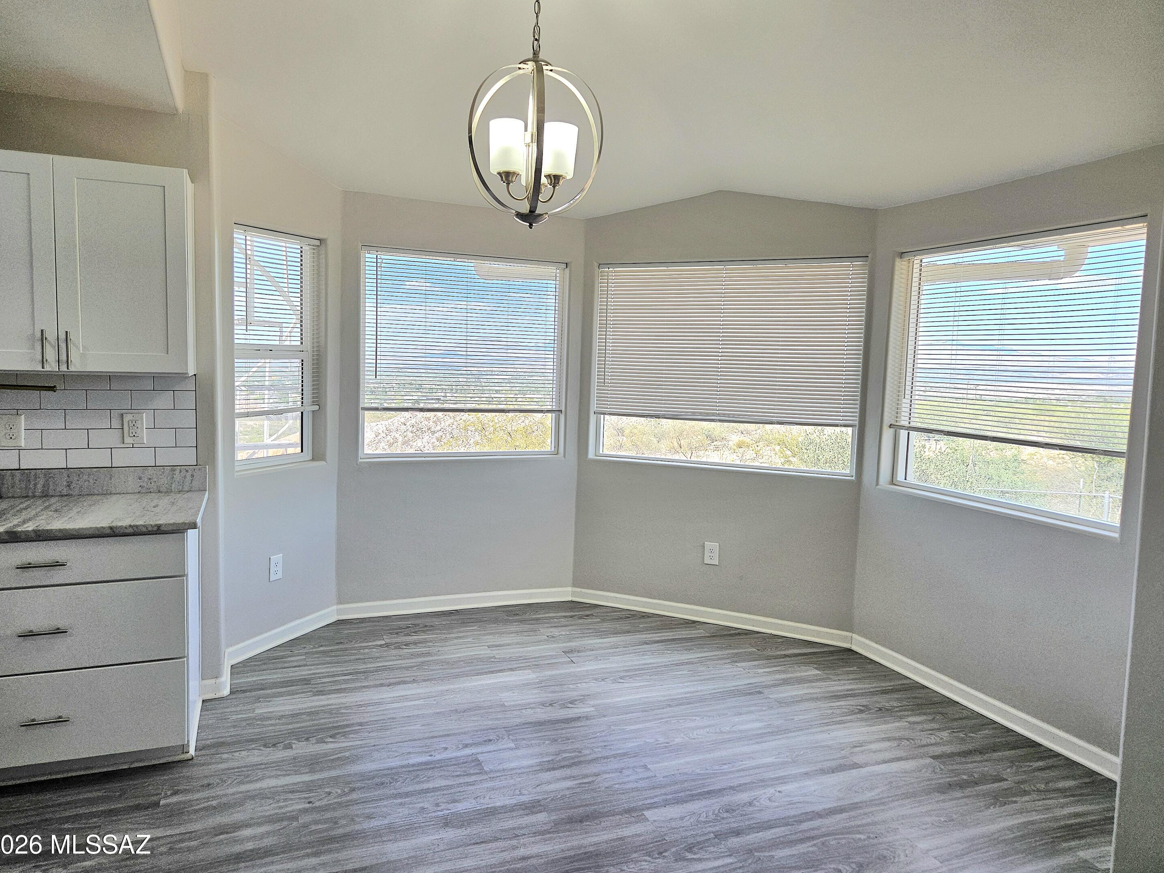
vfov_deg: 56.8
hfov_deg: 71.6
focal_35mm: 24
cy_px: 431
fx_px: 807
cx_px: 572
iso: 50
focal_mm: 5.4
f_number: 1.8
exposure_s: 1/400
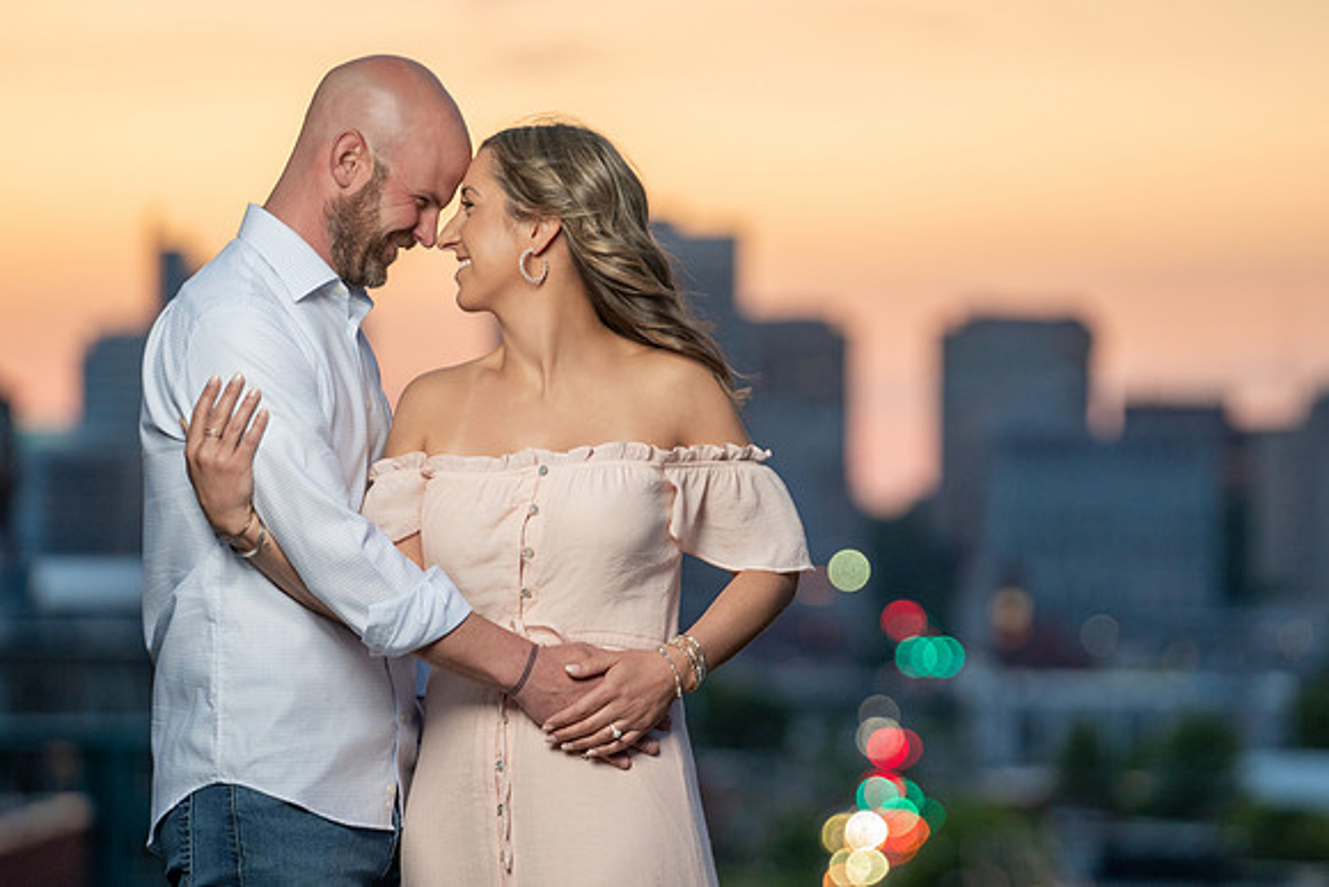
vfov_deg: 6.9
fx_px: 7385
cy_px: 444
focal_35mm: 200
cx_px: 664
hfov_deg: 10.3
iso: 1000
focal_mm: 200
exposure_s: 1/200
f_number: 4
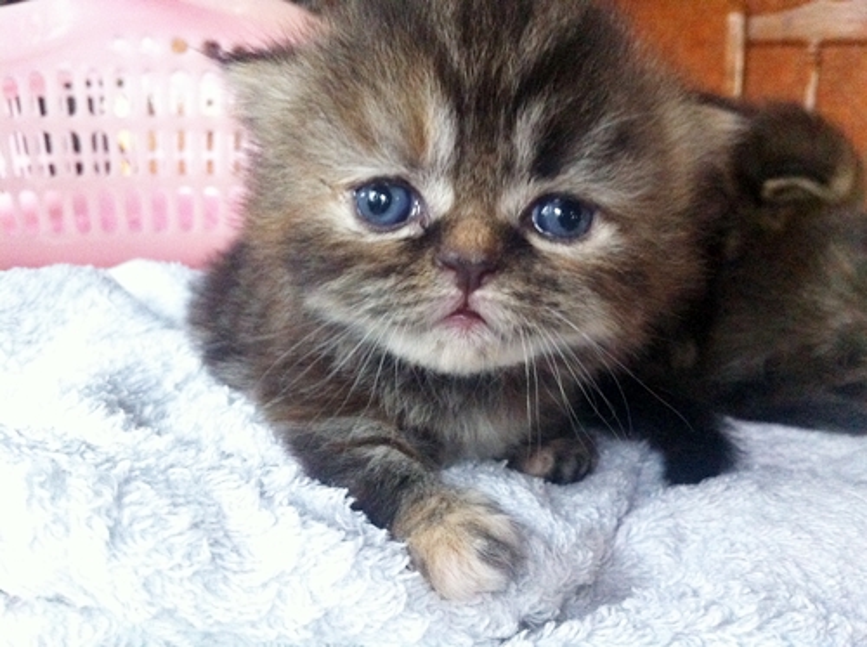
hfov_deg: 52.7
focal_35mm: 35
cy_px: 324
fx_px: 875
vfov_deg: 40.6
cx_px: 434
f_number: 2.8
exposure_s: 1/17
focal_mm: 3.85
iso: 640
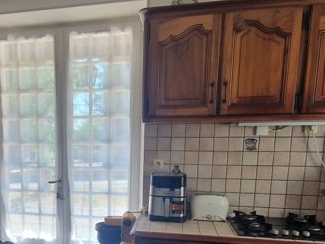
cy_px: 187
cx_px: 102
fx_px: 301
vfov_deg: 42.6
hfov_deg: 55.3
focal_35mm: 32
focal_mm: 2.2
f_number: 2.2
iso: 100
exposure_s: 1/100
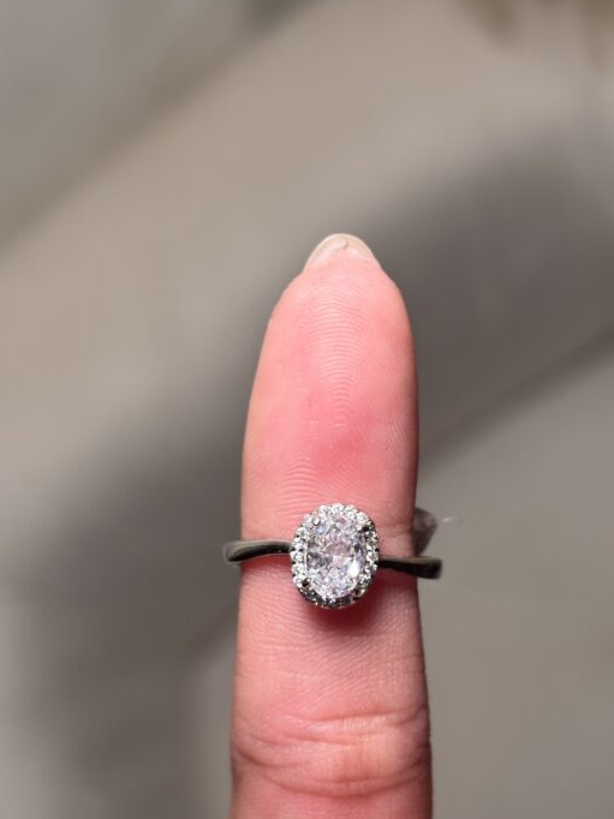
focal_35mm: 61
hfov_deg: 24.0
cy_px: 471
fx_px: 1444
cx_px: 324
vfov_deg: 31.6
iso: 50
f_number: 1.6
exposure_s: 1/65
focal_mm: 5.96
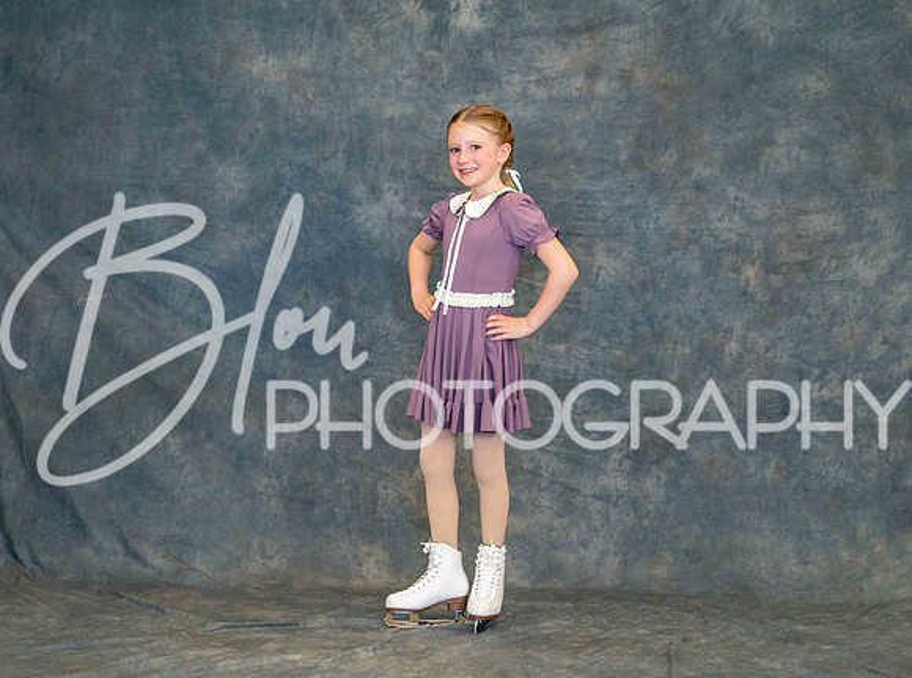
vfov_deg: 14.8
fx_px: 2610
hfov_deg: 19.8
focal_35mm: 99
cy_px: 365
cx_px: 423
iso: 2500
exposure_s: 1/160
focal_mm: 85
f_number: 3.5
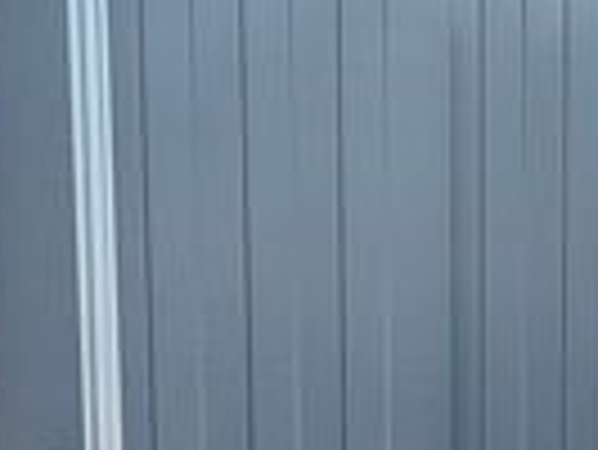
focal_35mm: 59
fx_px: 1020
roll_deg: -0.1
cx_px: 472
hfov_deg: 31.9
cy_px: 396
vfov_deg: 24.2
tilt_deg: -5.0
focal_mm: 2.22
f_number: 2.2
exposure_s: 1/307
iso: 50
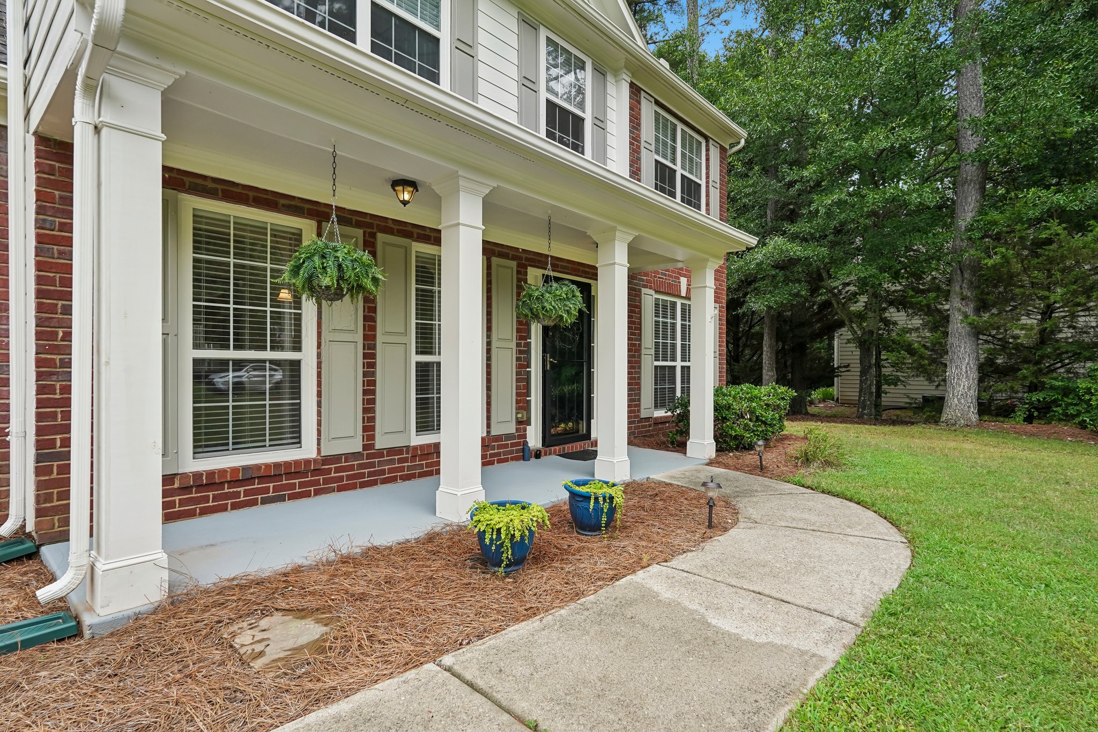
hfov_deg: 90.0
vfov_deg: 67.4
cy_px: 366
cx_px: 549
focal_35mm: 18
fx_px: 549
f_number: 8
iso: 800
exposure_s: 1/500
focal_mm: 18
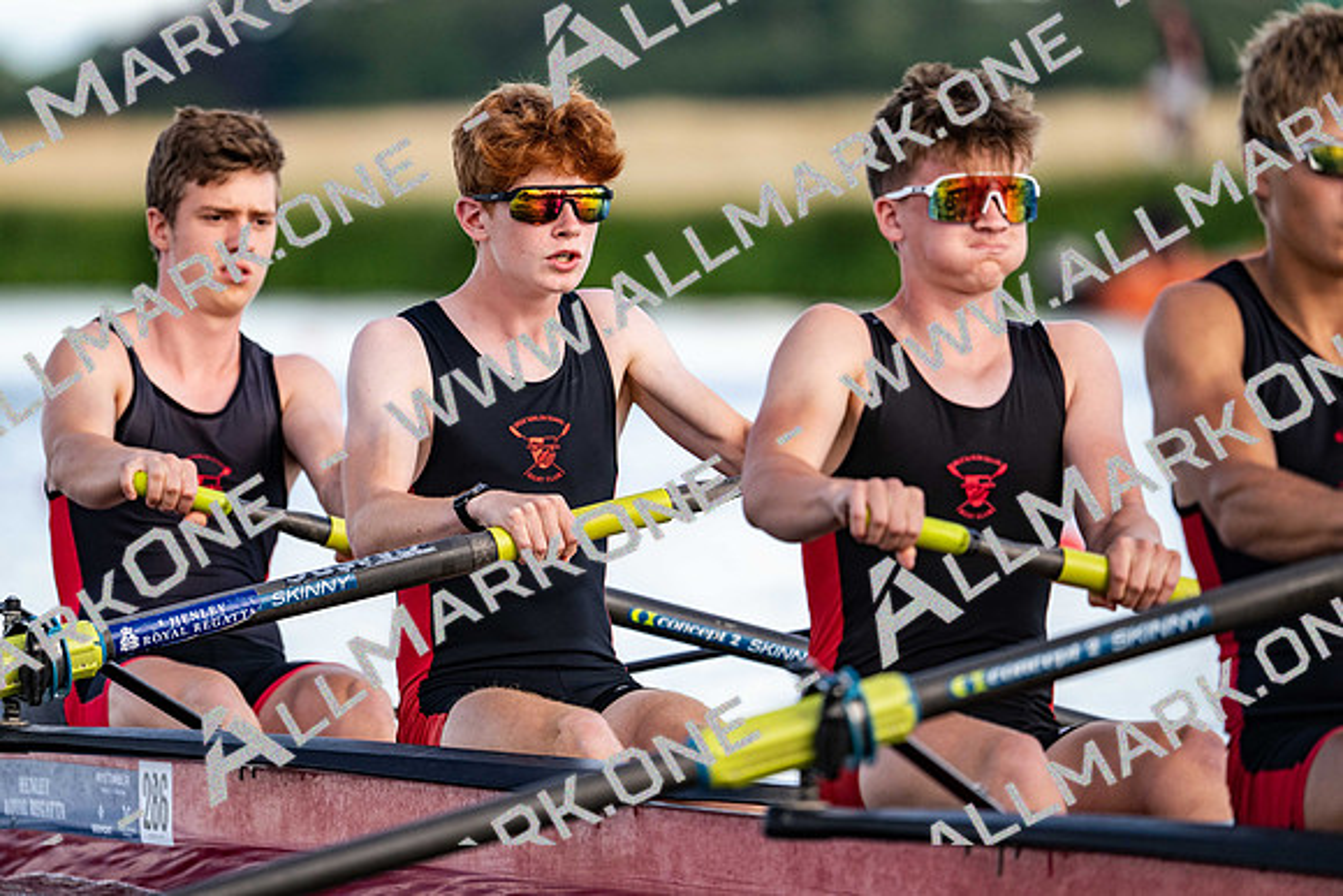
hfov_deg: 5.2
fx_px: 14925
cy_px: 448
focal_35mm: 400
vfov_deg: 3.4
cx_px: 672
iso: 900
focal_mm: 400
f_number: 4.5
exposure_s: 1/2500
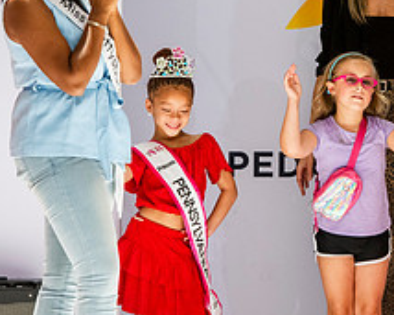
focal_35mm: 470
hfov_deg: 4.1
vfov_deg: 3.3
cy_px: 139
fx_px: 5478
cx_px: 335
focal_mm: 180
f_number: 13
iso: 1600
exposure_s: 1/250
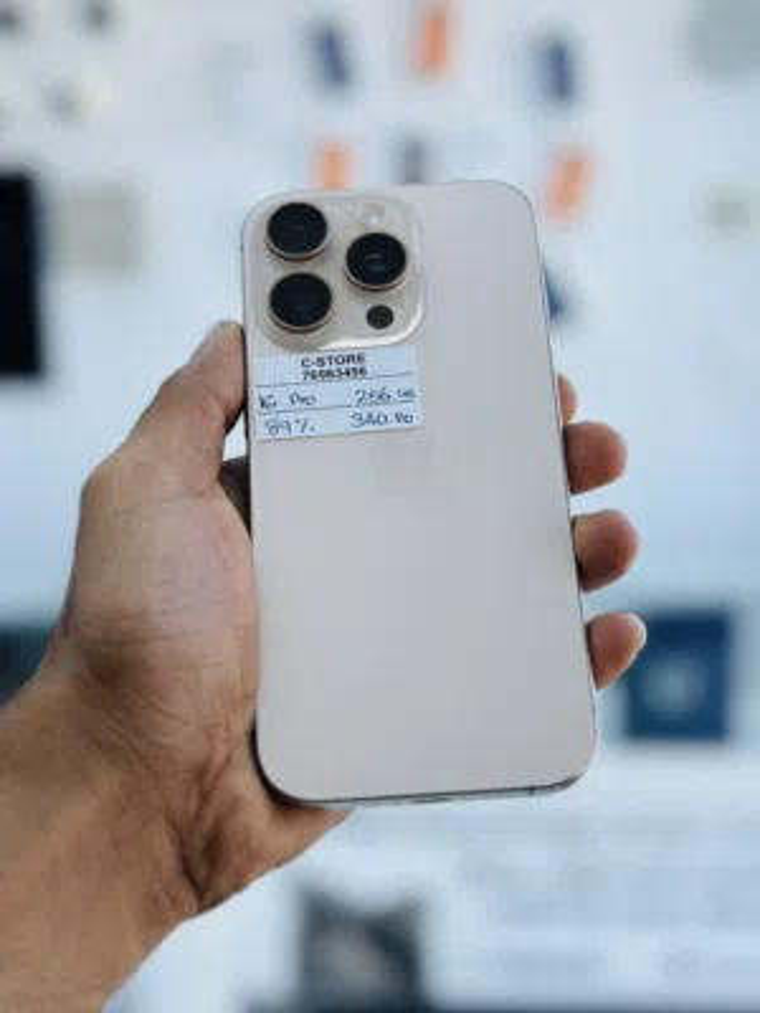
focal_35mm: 48
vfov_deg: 39.7
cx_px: 380
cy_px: 506
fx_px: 1405
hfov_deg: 30.3
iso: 80
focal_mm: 6.86
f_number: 1.78
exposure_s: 1/830
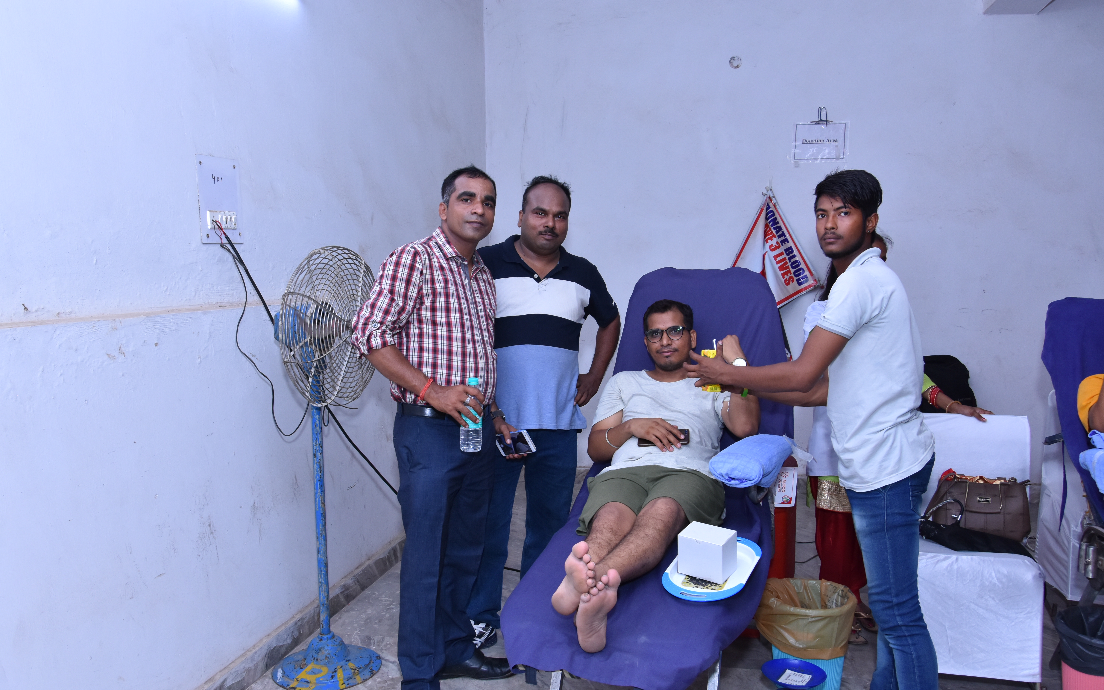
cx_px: 560
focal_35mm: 28
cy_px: 372
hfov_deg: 66.5
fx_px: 842
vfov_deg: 44.5
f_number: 8
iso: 500
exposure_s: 1/80
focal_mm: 18
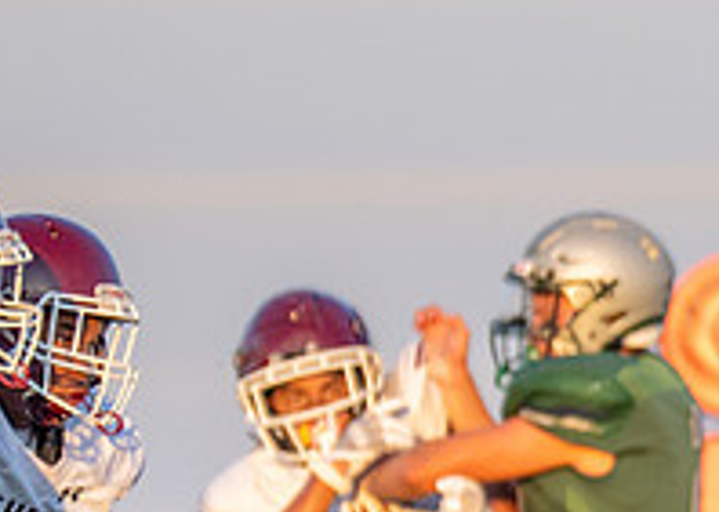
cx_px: 1130
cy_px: 599
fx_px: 22602
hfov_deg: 1.8
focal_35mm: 1108
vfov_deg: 1.3
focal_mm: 200
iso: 400
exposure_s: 1/1600
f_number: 2.8
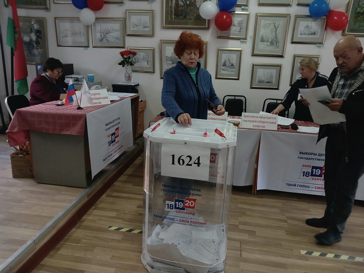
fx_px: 284
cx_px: 182
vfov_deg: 51.4
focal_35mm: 27
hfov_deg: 65.3
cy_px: 136
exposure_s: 1/50.3
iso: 100
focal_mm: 4
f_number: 1.8
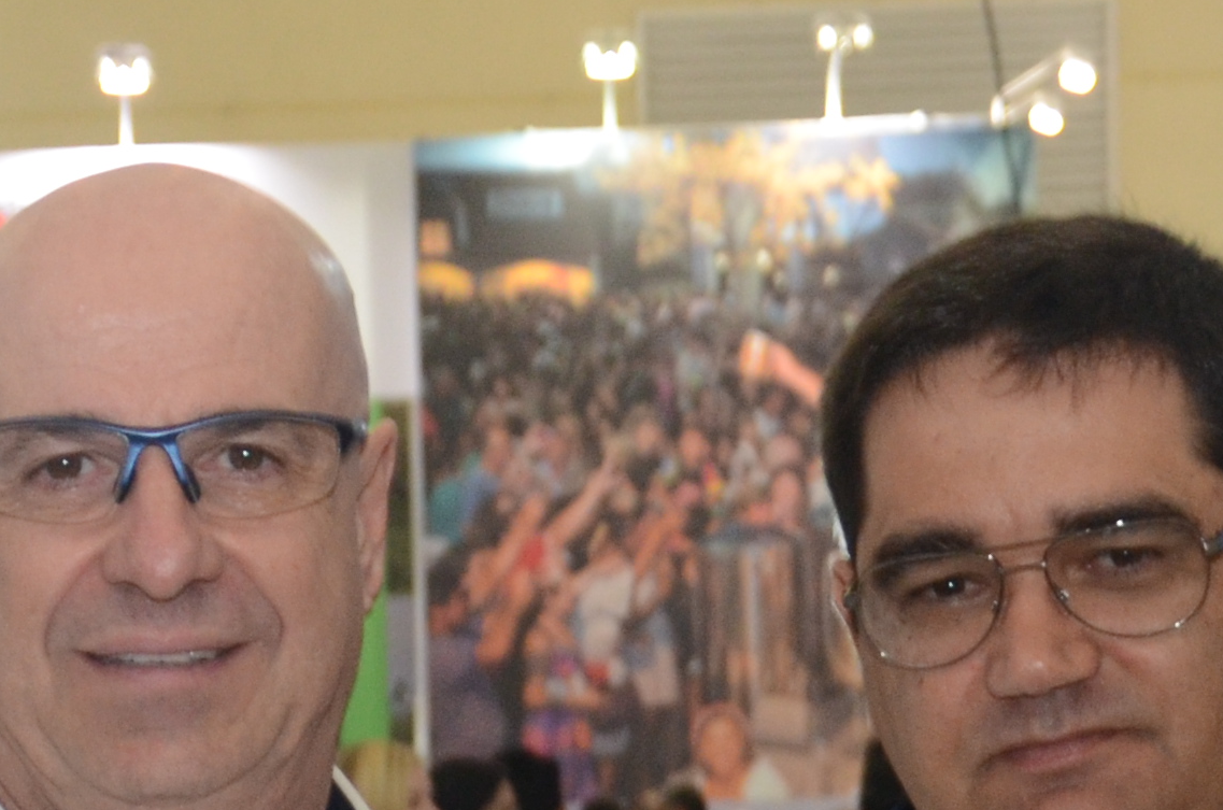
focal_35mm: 169
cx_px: 204
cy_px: 1435
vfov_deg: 7.8
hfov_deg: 12.1
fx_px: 5729
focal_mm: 26
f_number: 4
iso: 800
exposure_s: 1/60
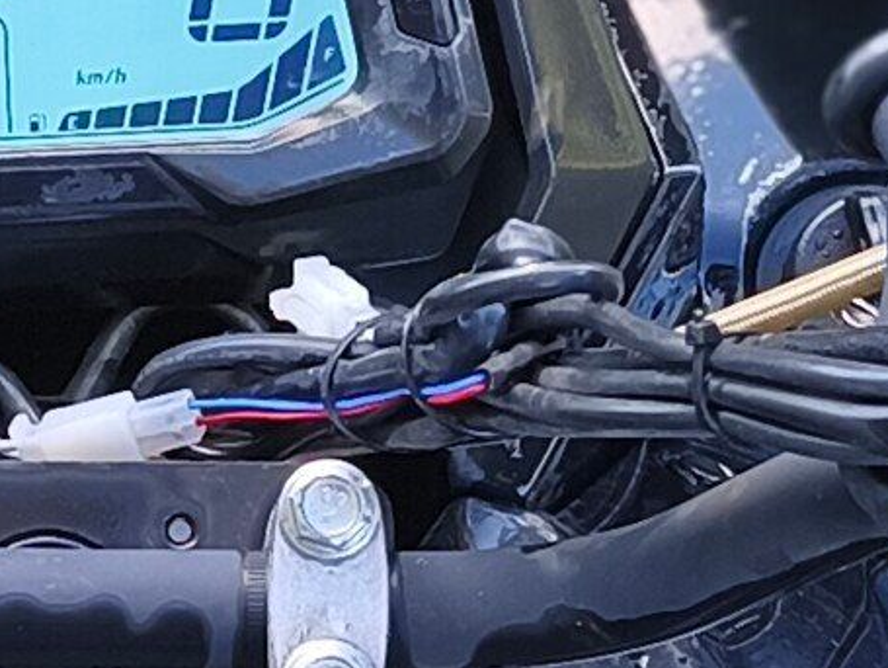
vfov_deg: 7.5
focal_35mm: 197
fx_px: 5058
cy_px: 628
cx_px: 103
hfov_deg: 10.0
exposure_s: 1/100
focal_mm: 6.18
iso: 125
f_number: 1.65
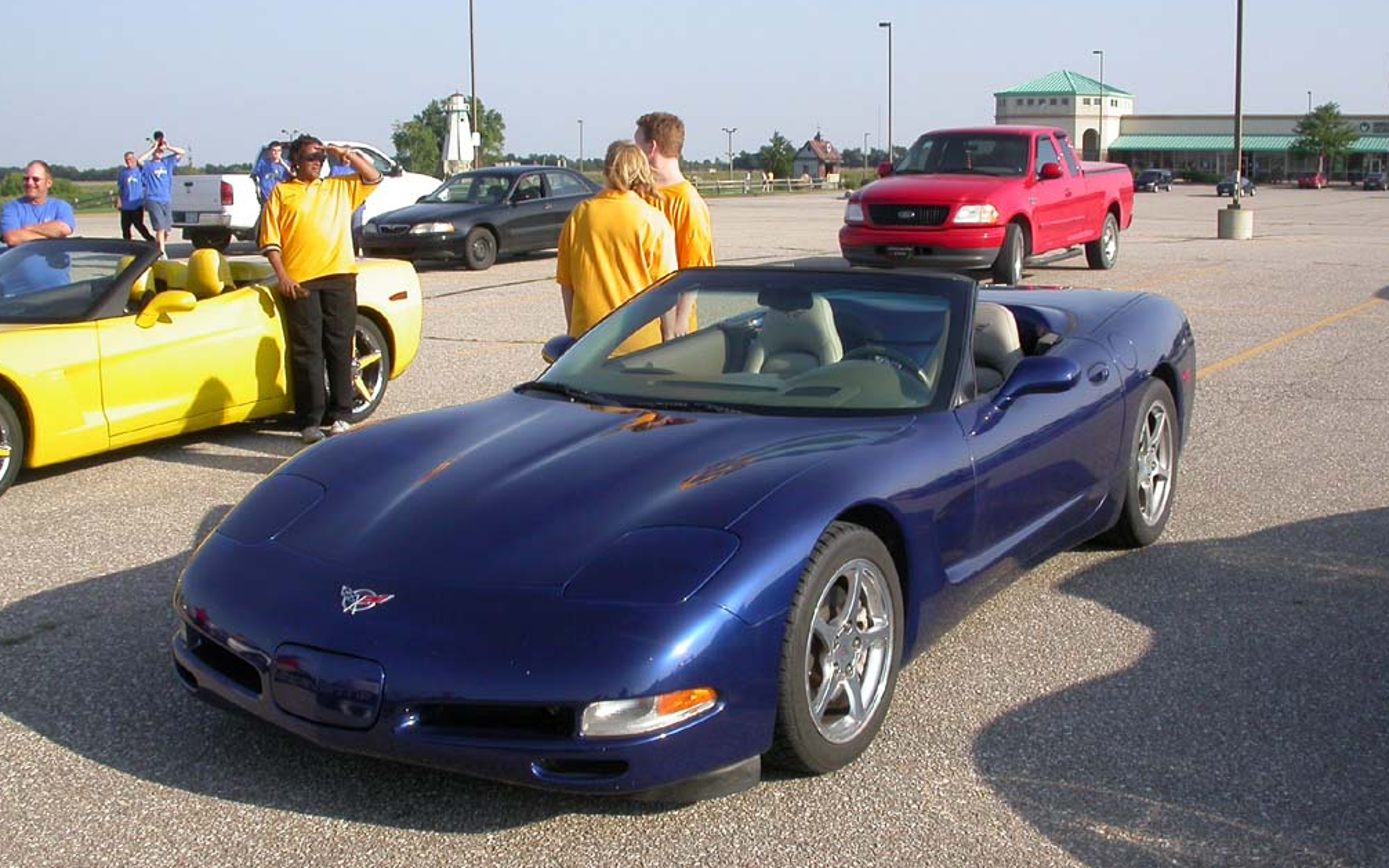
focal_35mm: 41
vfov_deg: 31.3
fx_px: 1552
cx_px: 697
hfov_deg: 48.2
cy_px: 425
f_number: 6.7
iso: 100
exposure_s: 1/251
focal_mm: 7.85
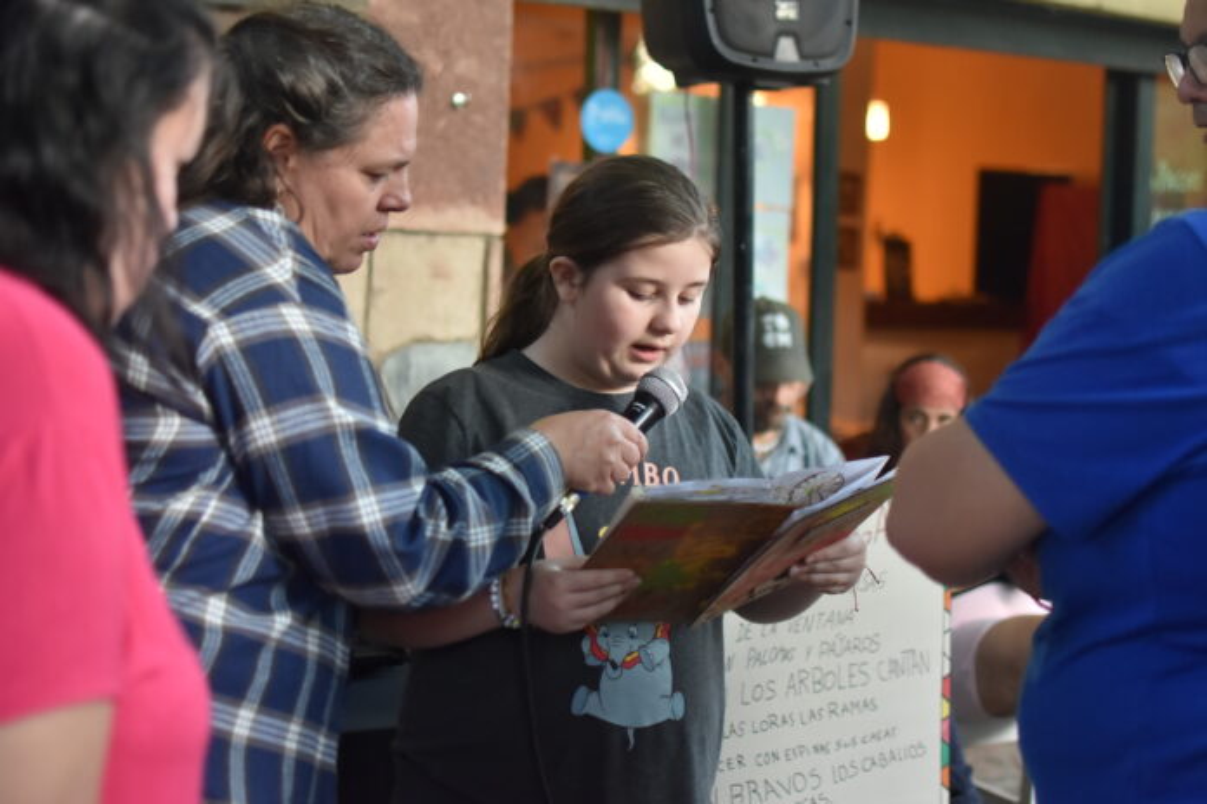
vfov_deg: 25.8
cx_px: 604
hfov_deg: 37.9
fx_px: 1760
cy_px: 402
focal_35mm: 52
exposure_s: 1/400
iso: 1000
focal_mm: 35
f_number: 1.8
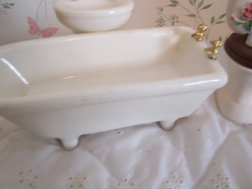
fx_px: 269
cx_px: 126
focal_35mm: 37
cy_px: 94
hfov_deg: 50.1
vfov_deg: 38.7
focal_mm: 5.6
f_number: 2.8
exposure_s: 1/30
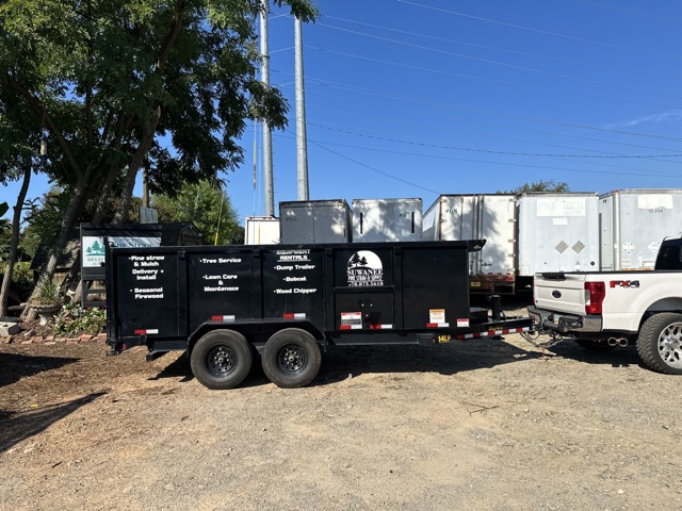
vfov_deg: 56.8
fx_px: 473
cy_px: 256
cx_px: 341
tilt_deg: +2.2
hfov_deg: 71.6
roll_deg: +1.3
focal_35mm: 24
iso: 80
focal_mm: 6.86
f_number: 1.78
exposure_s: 1/5848
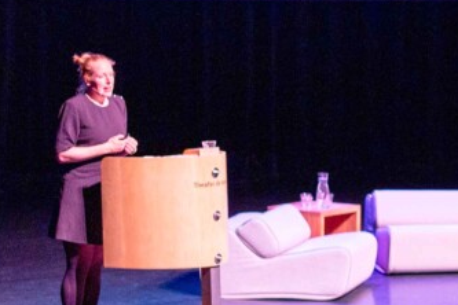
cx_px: 717
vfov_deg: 21.5
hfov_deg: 23.9
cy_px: 120
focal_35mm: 63
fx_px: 801
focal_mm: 14
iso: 1600
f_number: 1.8
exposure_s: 1/100
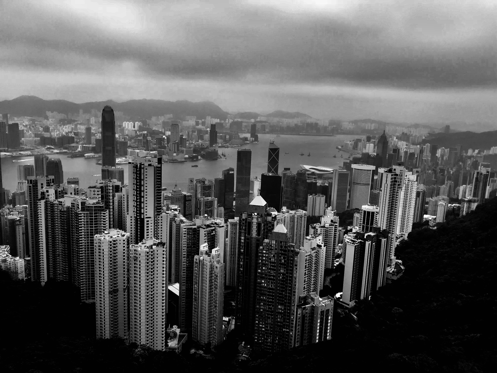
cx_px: 248
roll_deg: -2.2
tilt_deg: -9.7
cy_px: 186
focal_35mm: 28
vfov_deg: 49.7
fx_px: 402
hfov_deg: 63.4
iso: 20
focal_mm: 3.99
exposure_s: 1/1212
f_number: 1.8
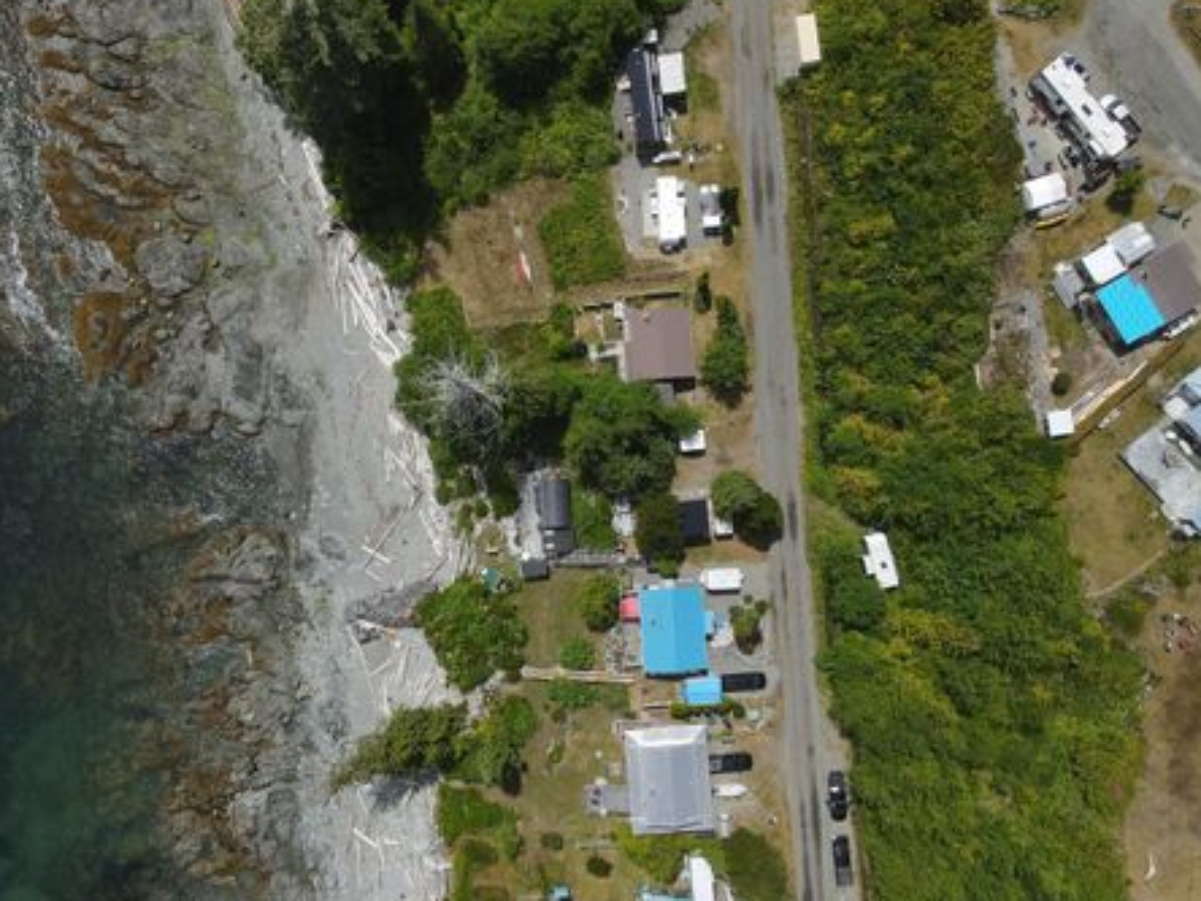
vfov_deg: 51.3
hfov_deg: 65.2
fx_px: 937
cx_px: 544
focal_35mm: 27
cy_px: 469
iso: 200
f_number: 2.8
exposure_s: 1/1600
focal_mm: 4.5
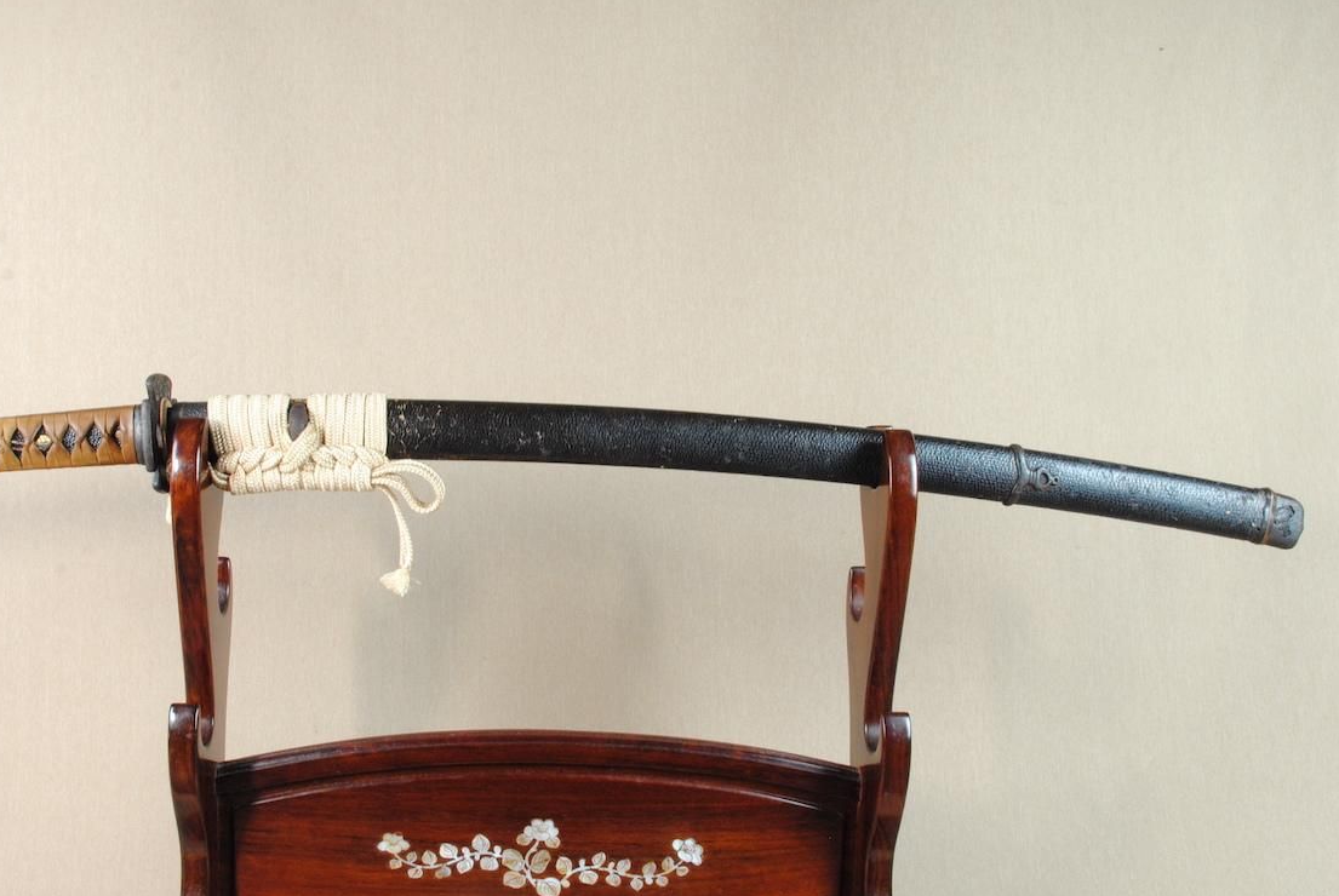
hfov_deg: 50.2
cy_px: 439
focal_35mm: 38
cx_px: 522
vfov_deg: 35.2
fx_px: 1415
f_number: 11
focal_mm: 20
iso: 400
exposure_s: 1/2
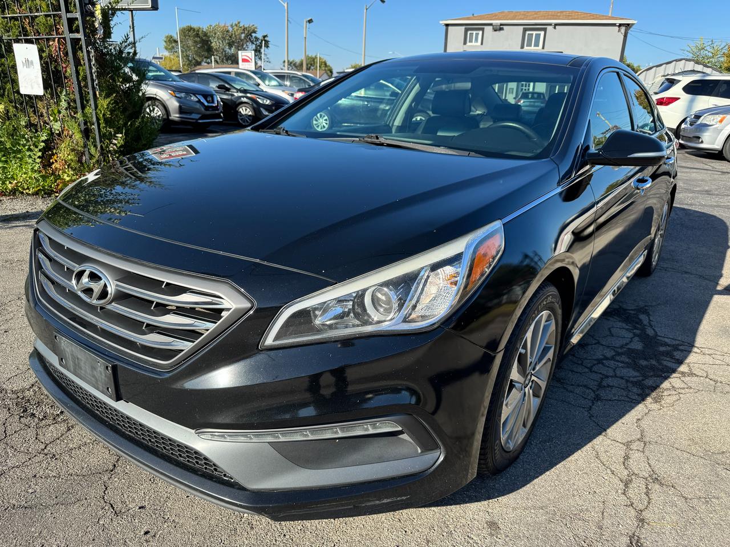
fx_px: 506
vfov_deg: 56.8
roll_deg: -1.7
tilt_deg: -18.7
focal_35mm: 24
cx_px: 365
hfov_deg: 71.6
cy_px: 274
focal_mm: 6.76
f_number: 1.78
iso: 80
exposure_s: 1/1456
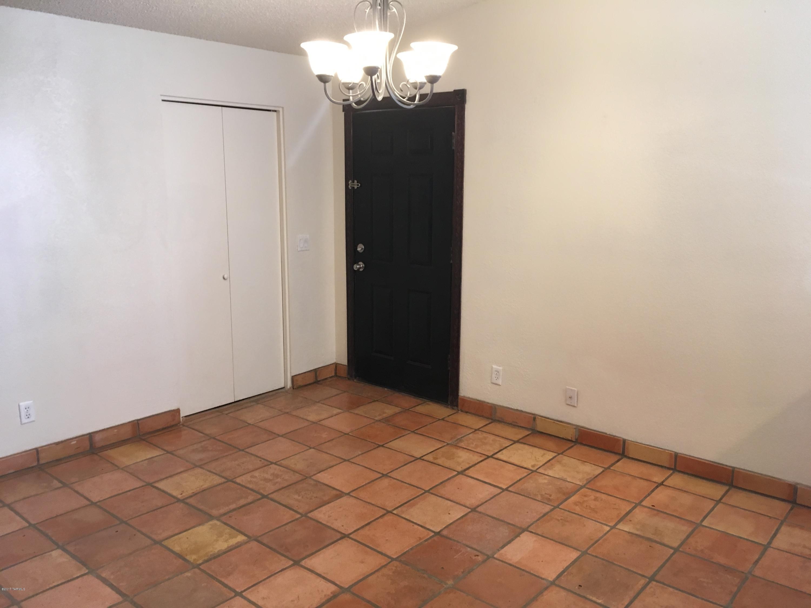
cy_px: 304
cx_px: 406
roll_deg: -1.1
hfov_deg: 61.7
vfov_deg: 48.2
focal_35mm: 29
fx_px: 679
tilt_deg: -11.4
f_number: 2.2
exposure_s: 1/30
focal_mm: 4.15
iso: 100
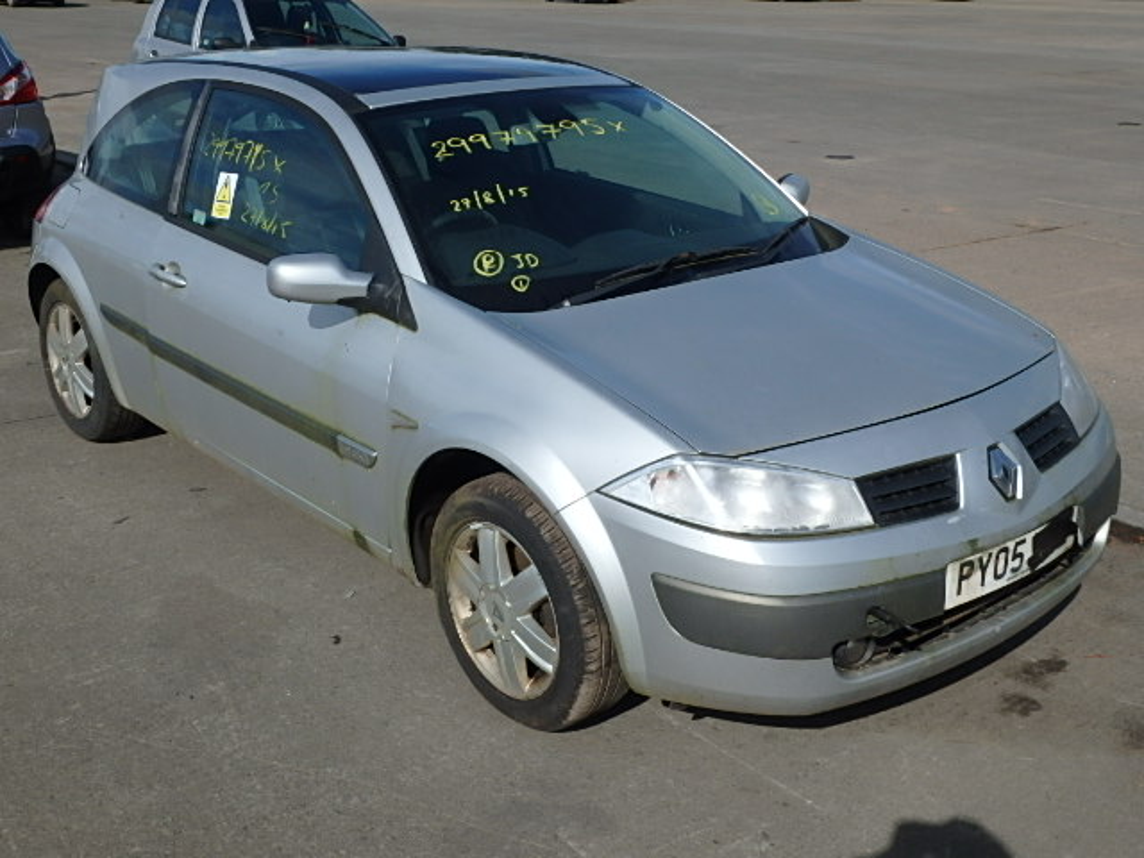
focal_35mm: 39
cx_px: 572
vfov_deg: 36.8
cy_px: 429
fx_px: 1289
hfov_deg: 47.9
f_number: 8.5
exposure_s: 1/320
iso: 125
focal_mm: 6.9
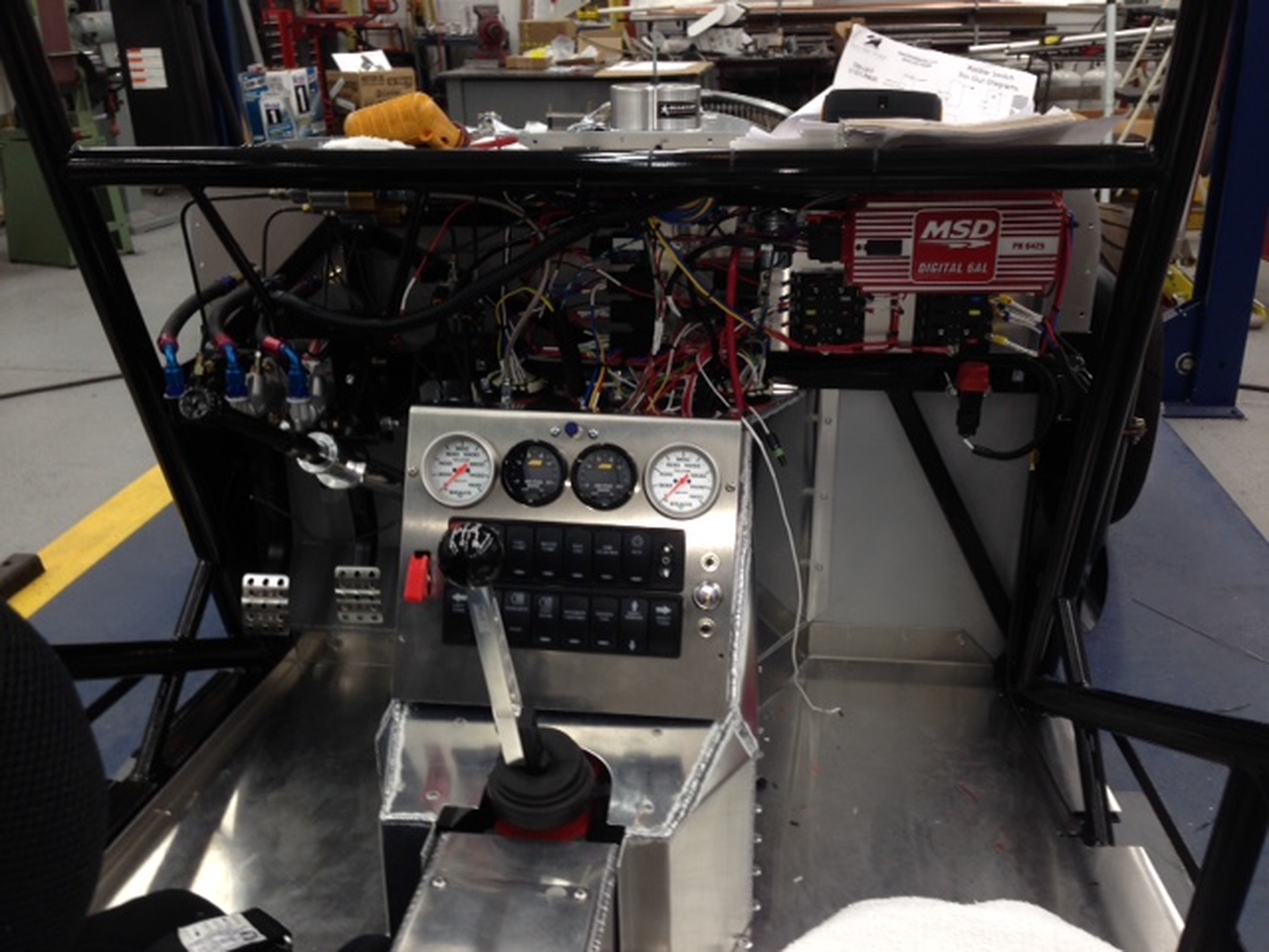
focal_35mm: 33
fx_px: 1210
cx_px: 634
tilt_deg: -21.9
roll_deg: +2.1
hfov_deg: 55.4
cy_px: 476
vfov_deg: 42.9
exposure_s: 1/38
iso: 50
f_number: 2.4
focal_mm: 4.12
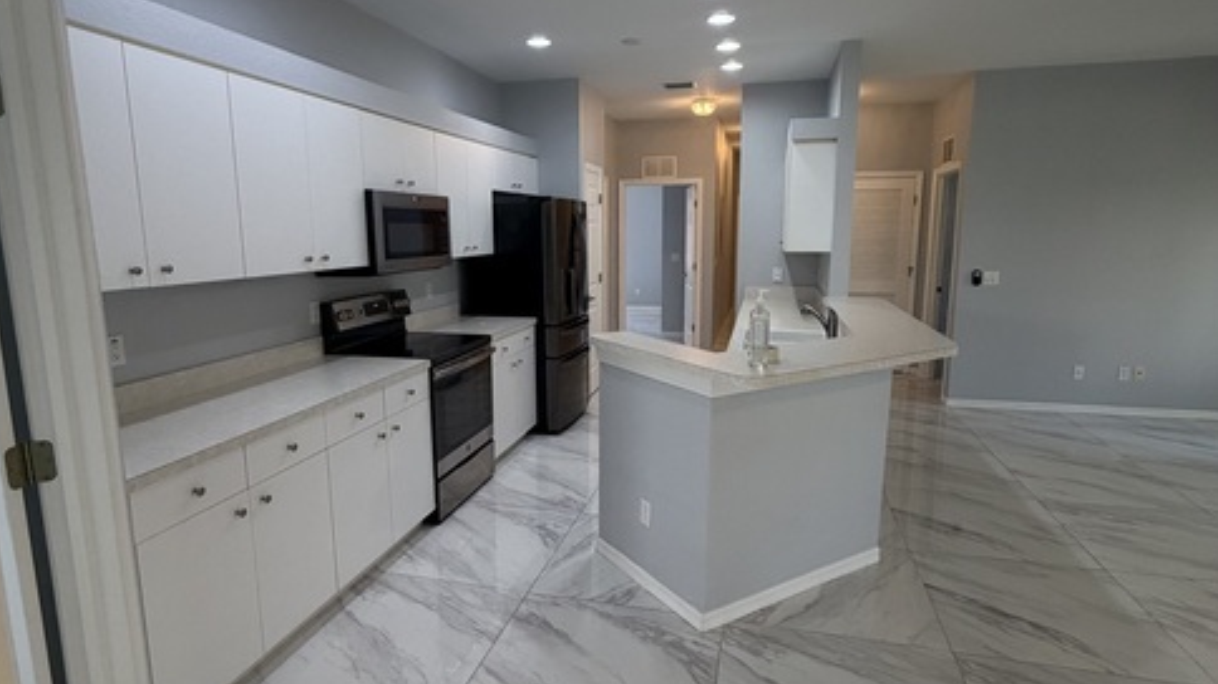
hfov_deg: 83.8
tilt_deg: -8.0
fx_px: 678
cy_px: 343
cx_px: 594
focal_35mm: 21
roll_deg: -1.3
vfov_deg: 53.6
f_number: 2.2
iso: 200
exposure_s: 1/120
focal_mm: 2.22
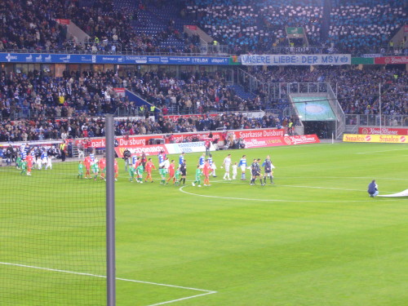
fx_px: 1238
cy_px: 153
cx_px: 204
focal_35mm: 105
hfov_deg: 18.7
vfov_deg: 14.1
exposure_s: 1/15
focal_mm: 17.4
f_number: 5
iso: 160
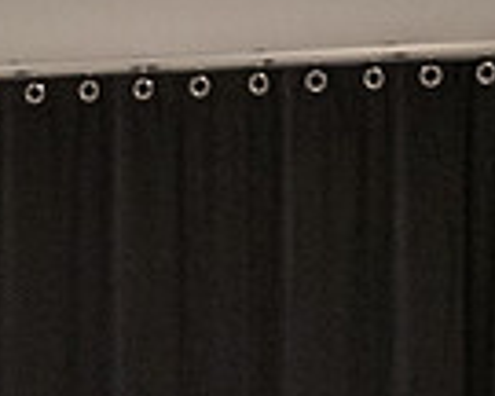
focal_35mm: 253
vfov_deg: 6.0
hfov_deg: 7.4
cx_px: -385
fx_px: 3706
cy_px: 608
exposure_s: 1/400
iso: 6400
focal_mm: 50
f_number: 3.5
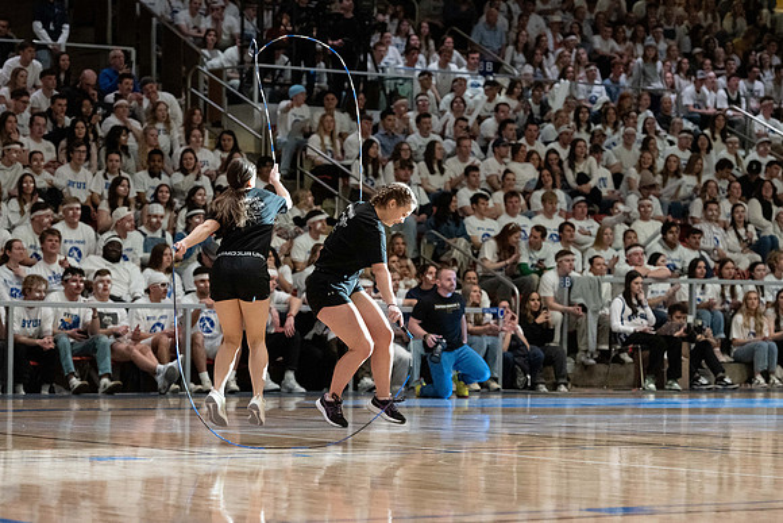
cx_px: 406
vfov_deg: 11.2
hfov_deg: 16.7
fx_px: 2669
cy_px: 301
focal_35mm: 123
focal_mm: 105
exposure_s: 1/800
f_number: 2.8
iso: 6400
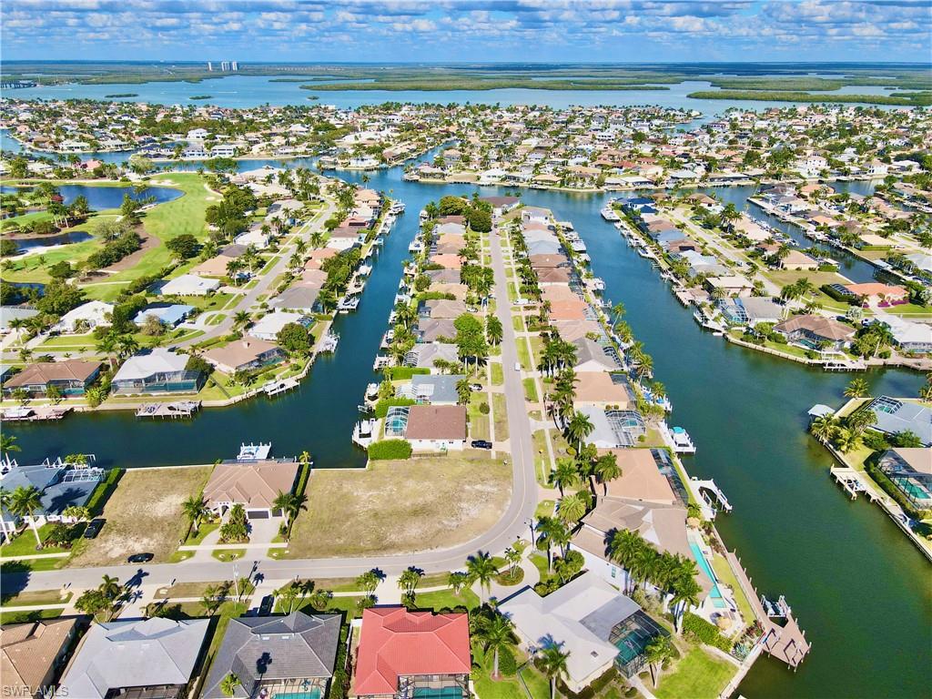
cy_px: 350
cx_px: 466
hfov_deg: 71.6
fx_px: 646
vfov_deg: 56.8
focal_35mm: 24
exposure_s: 1/1600
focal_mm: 4.5
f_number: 2.8
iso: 100
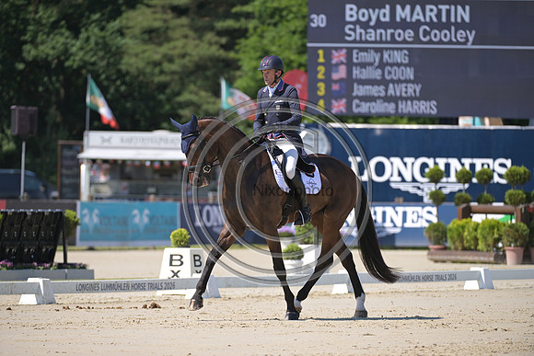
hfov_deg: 6.6
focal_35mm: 310
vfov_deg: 4.4
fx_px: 4599
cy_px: 178
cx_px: 267
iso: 280
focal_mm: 310
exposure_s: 1/1250
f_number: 5
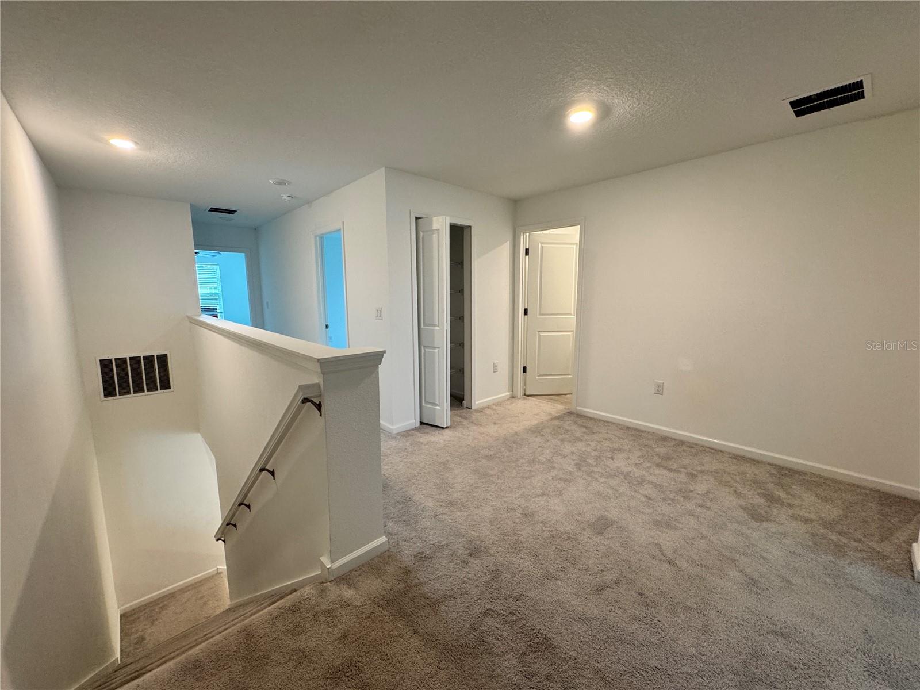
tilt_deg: -7.7
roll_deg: +0.5
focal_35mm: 14
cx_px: 460
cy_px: 345
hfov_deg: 102.1
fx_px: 372
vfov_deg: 85.7
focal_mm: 2.22
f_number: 2.2
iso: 200
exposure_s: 1/60
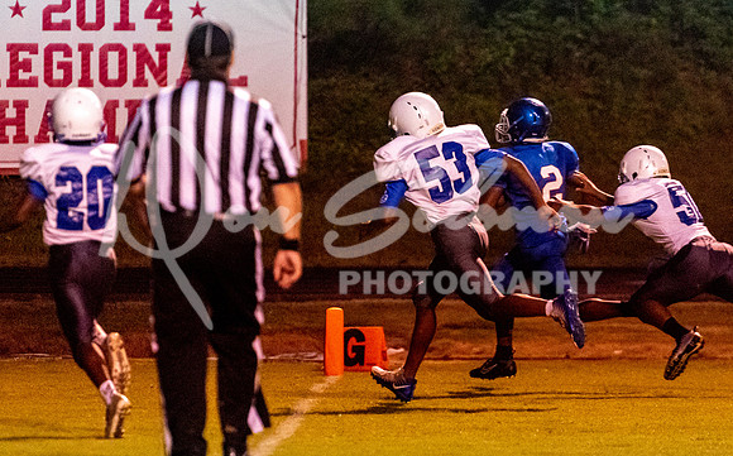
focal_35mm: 405
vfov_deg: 3.2
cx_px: 388
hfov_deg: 5.2
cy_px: 203
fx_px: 8081
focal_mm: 280
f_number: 4
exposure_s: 1/800
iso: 25600
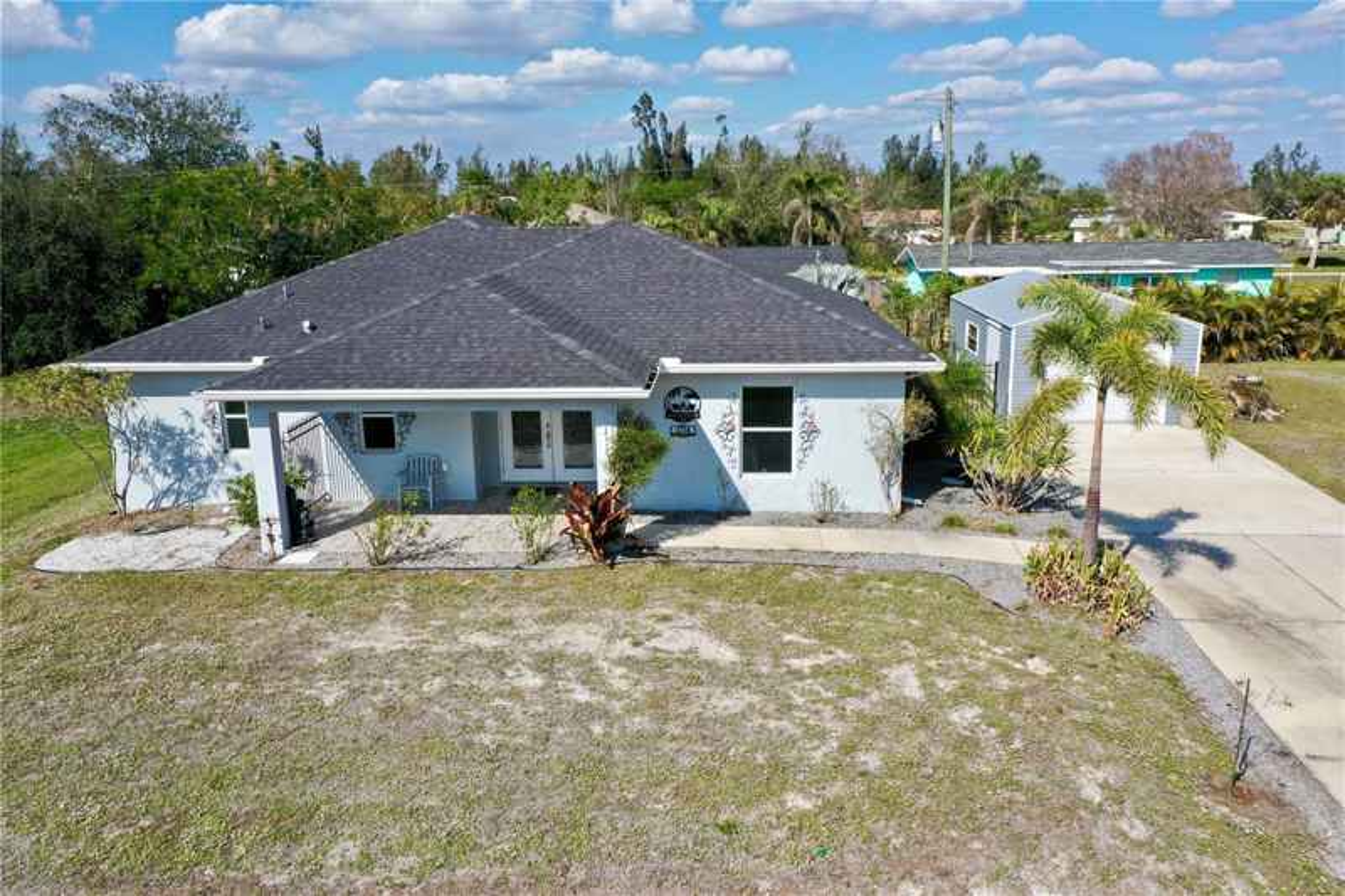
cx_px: 672
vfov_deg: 46.4
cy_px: 448
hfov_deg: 65.5
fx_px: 1046
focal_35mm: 28
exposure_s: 1/500
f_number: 6.3
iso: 100
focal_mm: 10.26
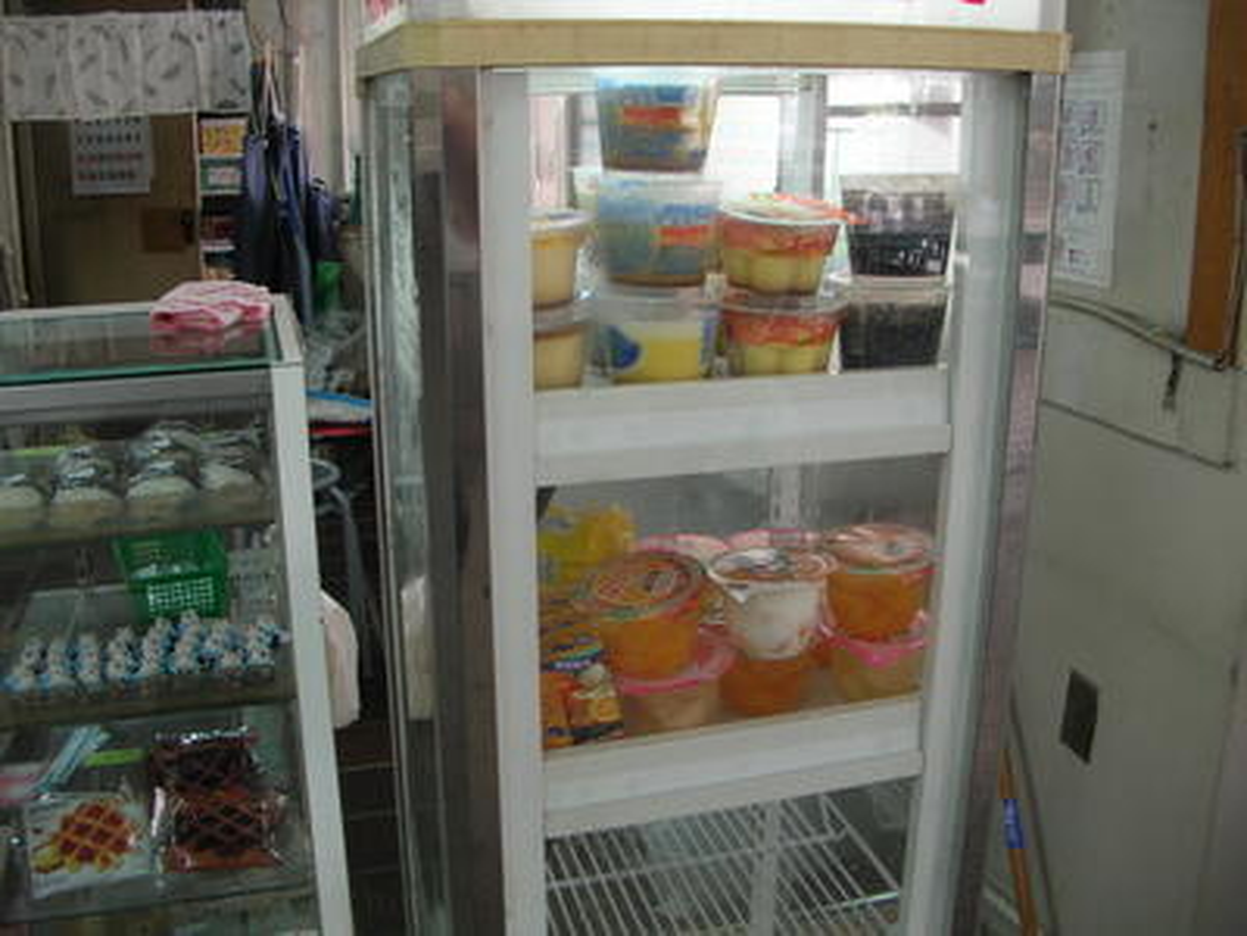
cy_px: 468
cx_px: 624
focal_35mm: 35
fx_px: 1261
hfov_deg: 52.6
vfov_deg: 40.7
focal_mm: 5.8
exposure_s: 1/12.4
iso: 50
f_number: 2.8
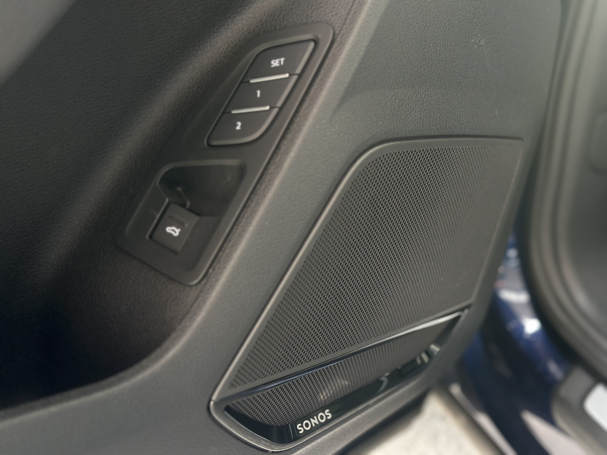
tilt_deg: -27.0
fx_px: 842
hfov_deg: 39.7
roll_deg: -0.8
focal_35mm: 48
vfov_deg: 30.3
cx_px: 304
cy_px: 228
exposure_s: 1/60
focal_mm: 6.86
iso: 160
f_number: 1.78
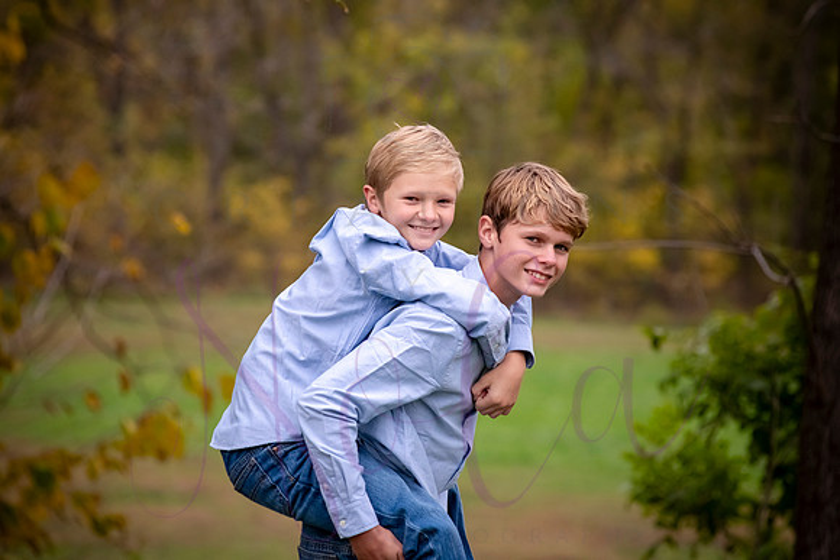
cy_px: 280
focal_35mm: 200
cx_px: 420
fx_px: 4668
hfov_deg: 10.3
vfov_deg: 6.9
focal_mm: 200
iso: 2000
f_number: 6.3
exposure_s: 1/800
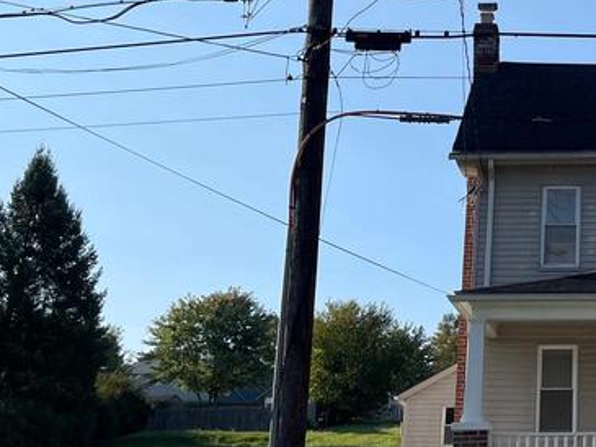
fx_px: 1257
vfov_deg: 19.8
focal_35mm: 73
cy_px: 47
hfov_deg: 24.9
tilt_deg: +20.7
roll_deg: -0.3
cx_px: 650
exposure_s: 1/3401
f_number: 1.6
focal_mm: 4.2
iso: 32
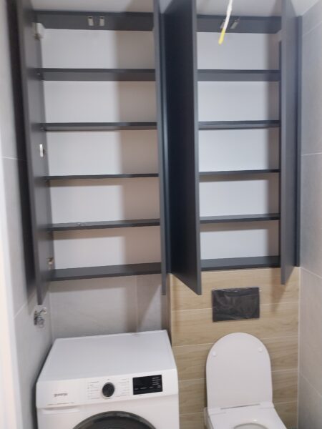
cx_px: 161
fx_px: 322
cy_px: 214
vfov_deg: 67.3
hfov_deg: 53.1
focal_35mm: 26
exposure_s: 1/50
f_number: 1.8
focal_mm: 4
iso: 160
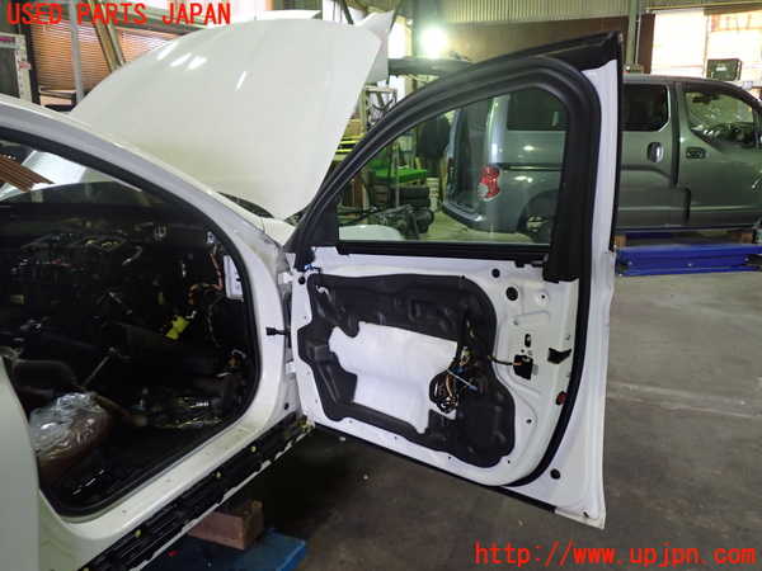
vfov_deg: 46.8
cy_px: 286
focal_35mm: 30
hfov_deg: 60.0
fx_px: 660
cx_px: 381
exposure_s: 1/30
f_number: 2.3
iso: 400
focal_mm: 5.4
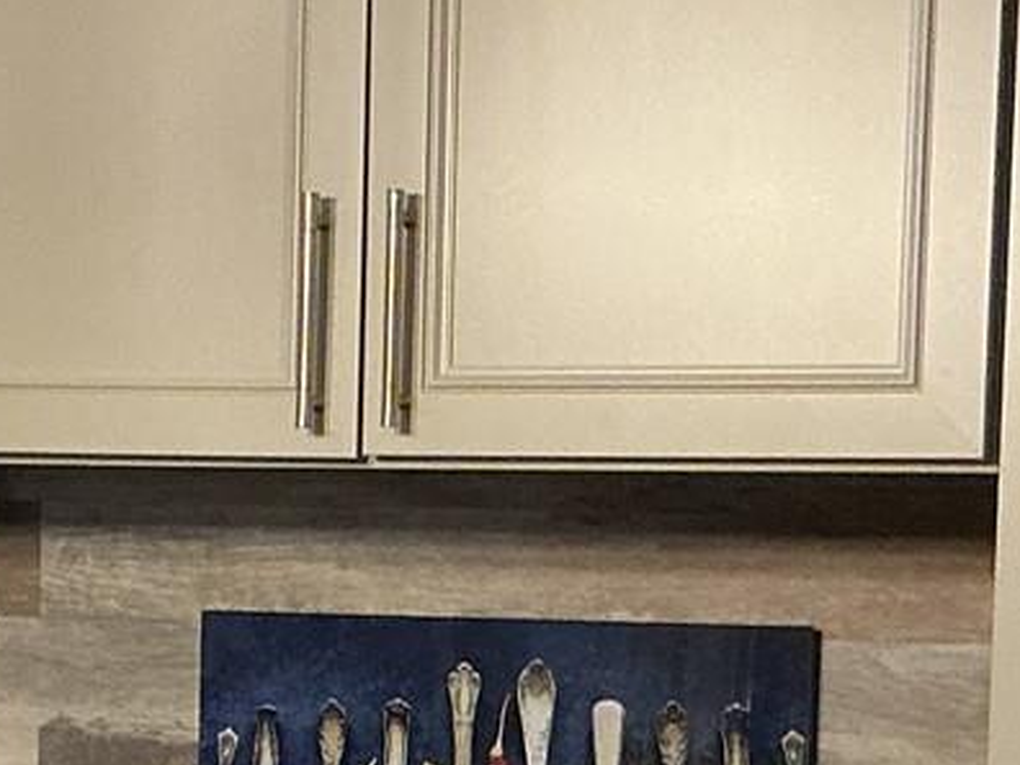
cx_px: 255
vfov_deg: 9.7
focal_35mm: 150
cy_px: 1020
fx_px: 4420
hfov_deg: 13.1
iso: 200
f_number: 1.8
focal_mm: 3
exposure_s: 1/60
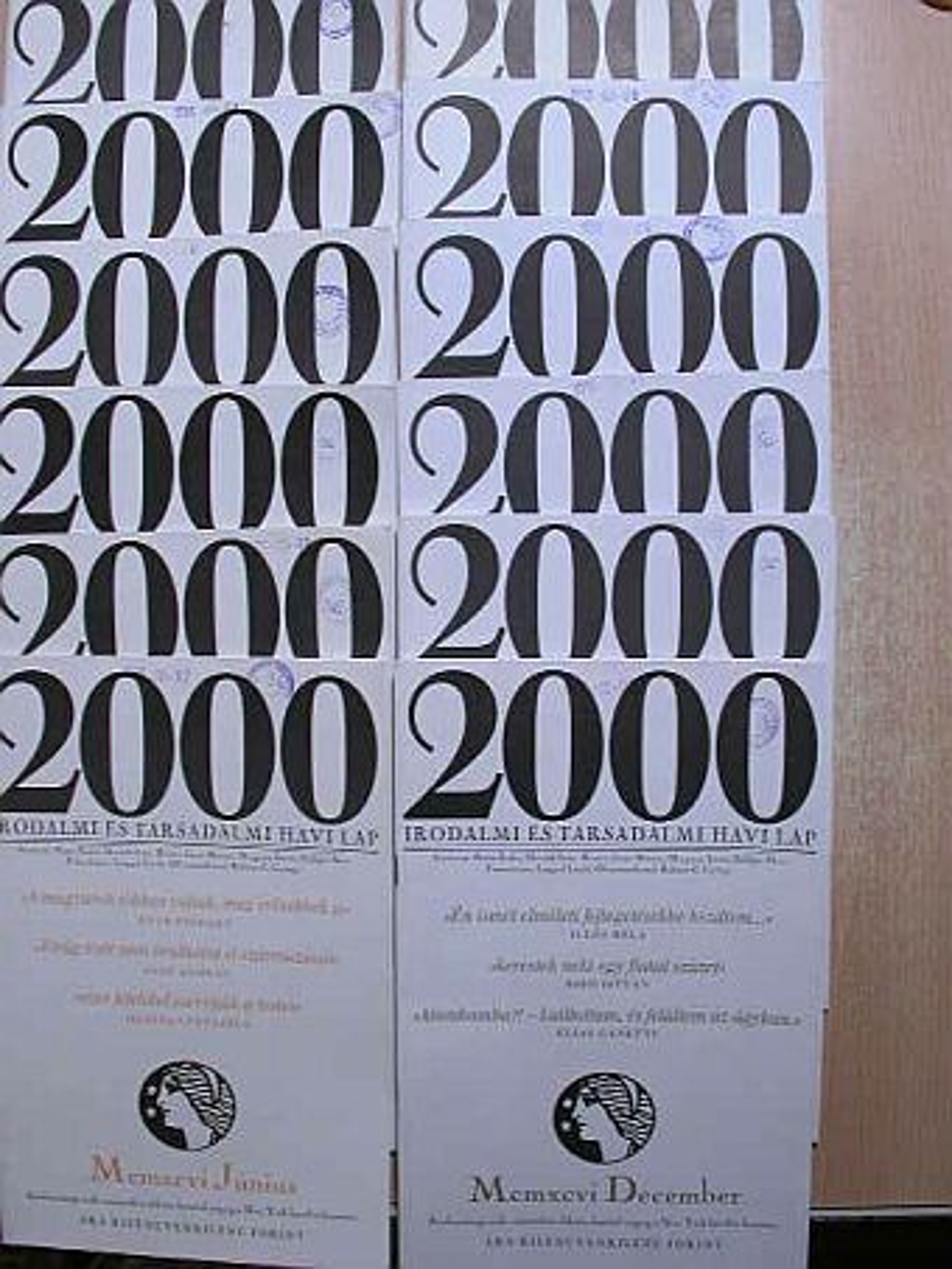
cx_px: 476
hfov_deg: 37.7
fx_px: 1393
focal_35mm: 38
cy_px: 634
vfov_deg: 49.0
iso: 100
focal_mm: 7.85
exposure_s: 1/76
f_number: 3.7
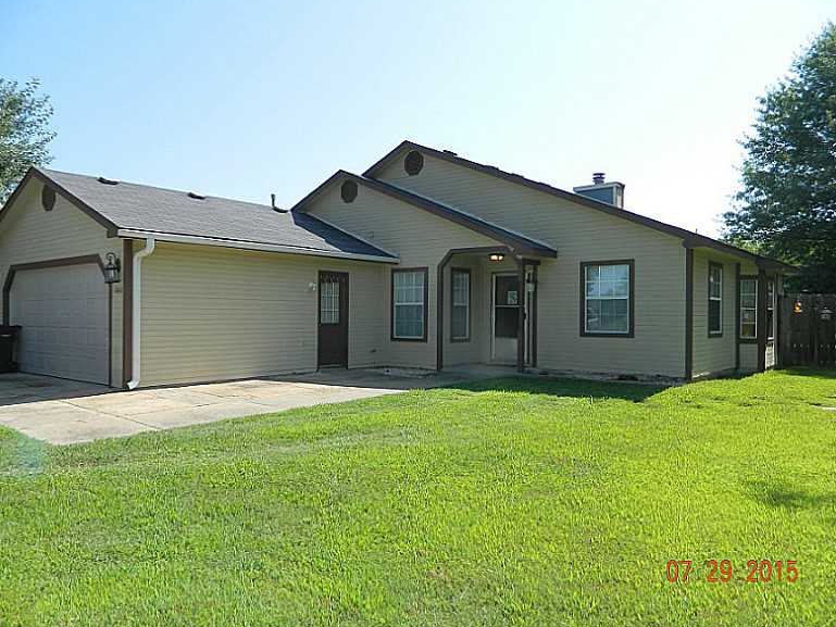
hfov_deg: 67.3
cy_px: 313
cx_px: 417
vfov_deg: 53.1
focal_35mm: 26
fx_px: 628
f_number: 3.1
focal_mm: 4.5
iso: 110
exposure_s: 1/800
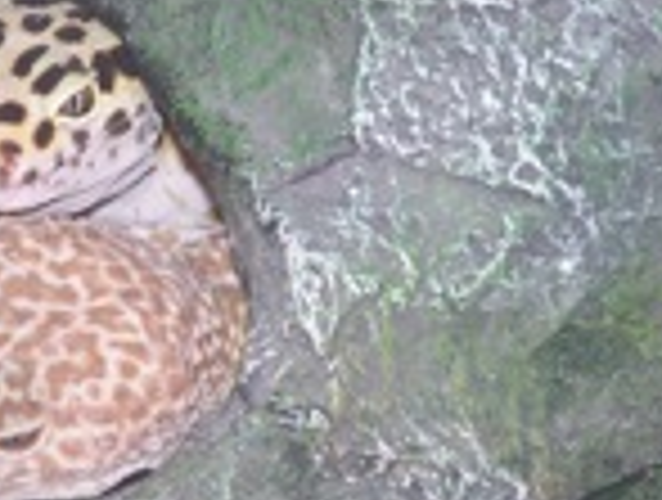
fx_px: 10870
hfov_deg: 3.5
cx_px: 113
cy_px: 275
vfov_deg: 2.6
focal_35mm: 567
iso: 80
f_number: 3.2
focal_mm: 34.6
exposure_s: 1/125
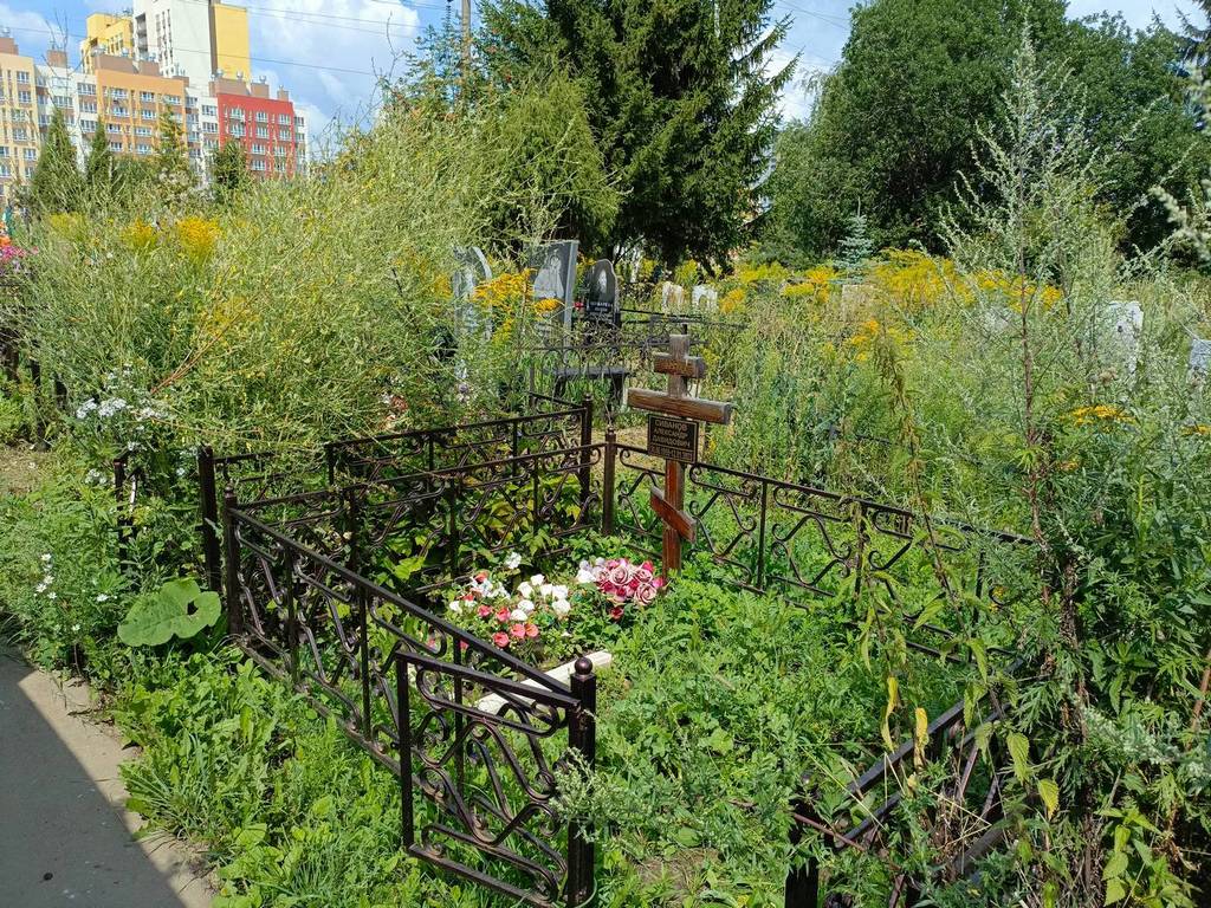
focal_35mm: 25
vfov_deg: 54.9
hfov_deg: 69.4
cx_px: 606
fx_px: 875
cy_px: 454
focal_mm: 4.76
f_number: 1.69
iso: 110
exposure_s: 1/1230
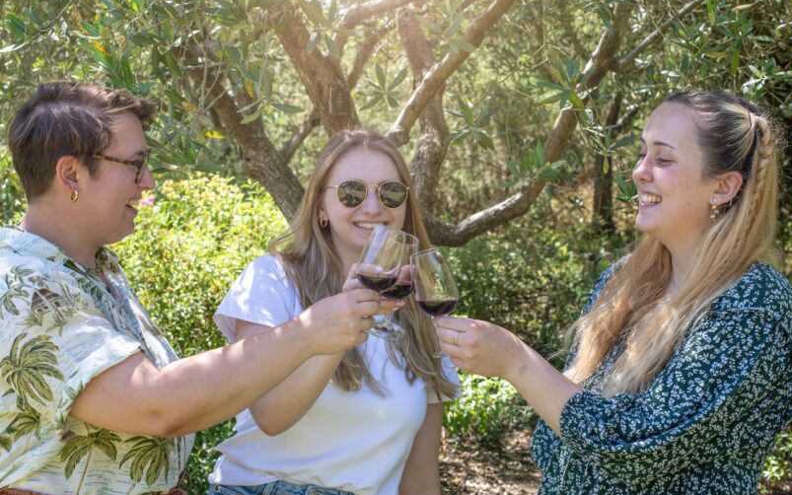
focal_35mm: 65
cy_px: 246
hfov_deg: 31.5
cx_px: 379
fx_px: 1403
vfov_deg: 20.0
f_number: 9
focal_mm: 50
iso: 125
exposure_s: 1/60
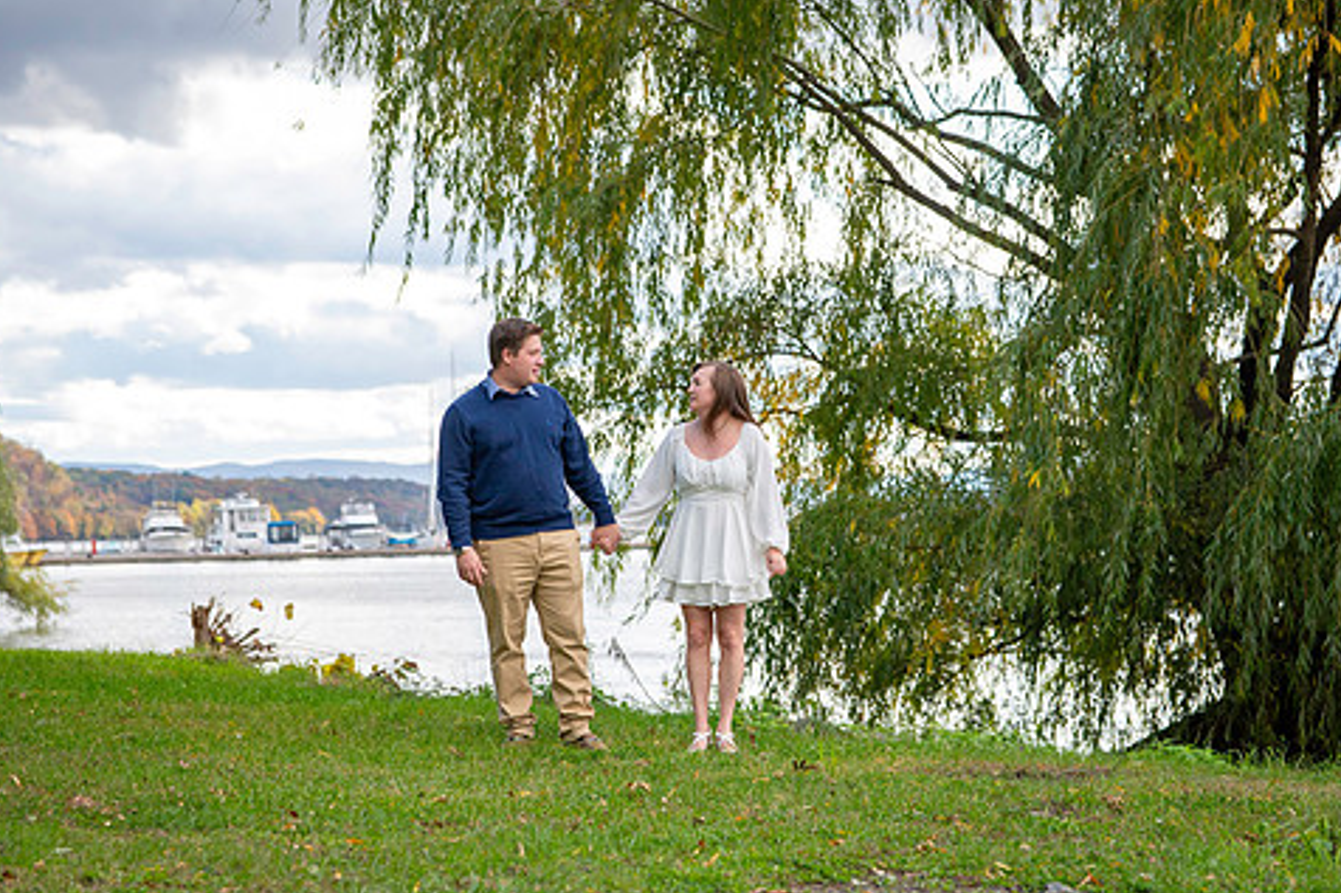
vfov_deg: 13.7
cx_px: 662
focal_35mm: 100
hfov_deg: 20.4
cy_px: 380
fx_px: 3724
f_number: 4.5
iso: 1250
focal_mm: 80
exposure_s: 1/3200
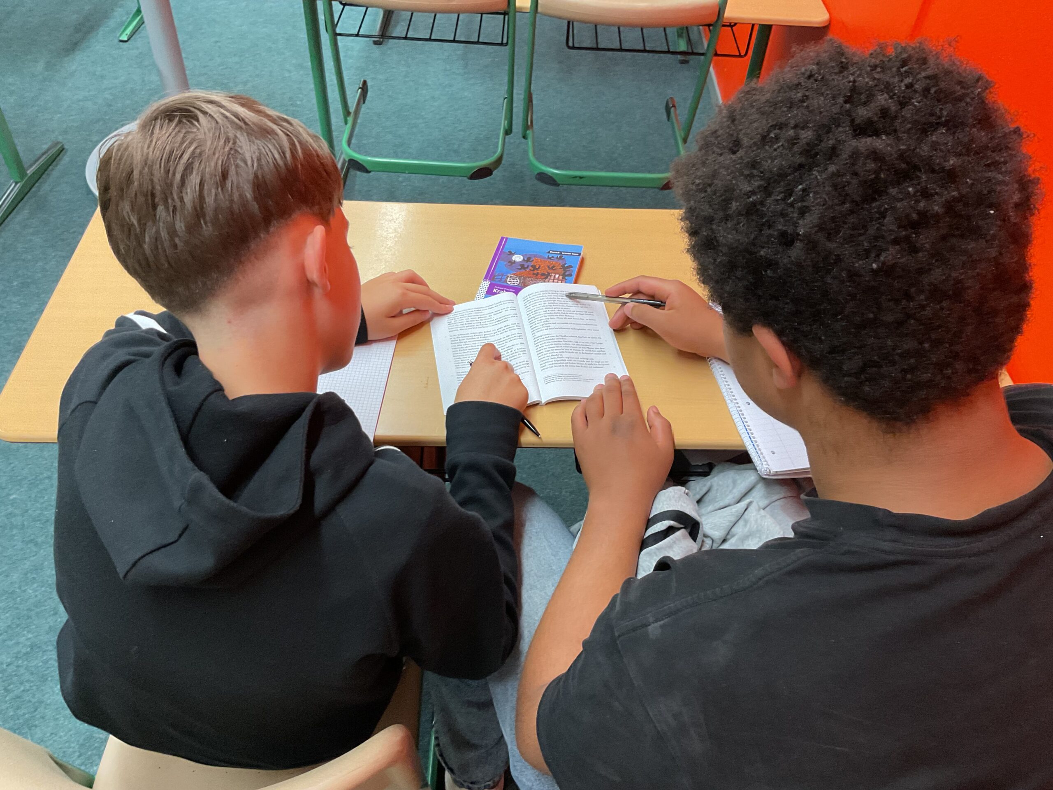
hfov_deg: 61.7
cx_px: 526
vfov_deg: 48.2
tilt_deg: -46.2
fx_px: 882
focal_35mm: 29
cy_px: 395
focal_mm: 3
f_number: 1.8
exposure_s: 1/50
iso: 160
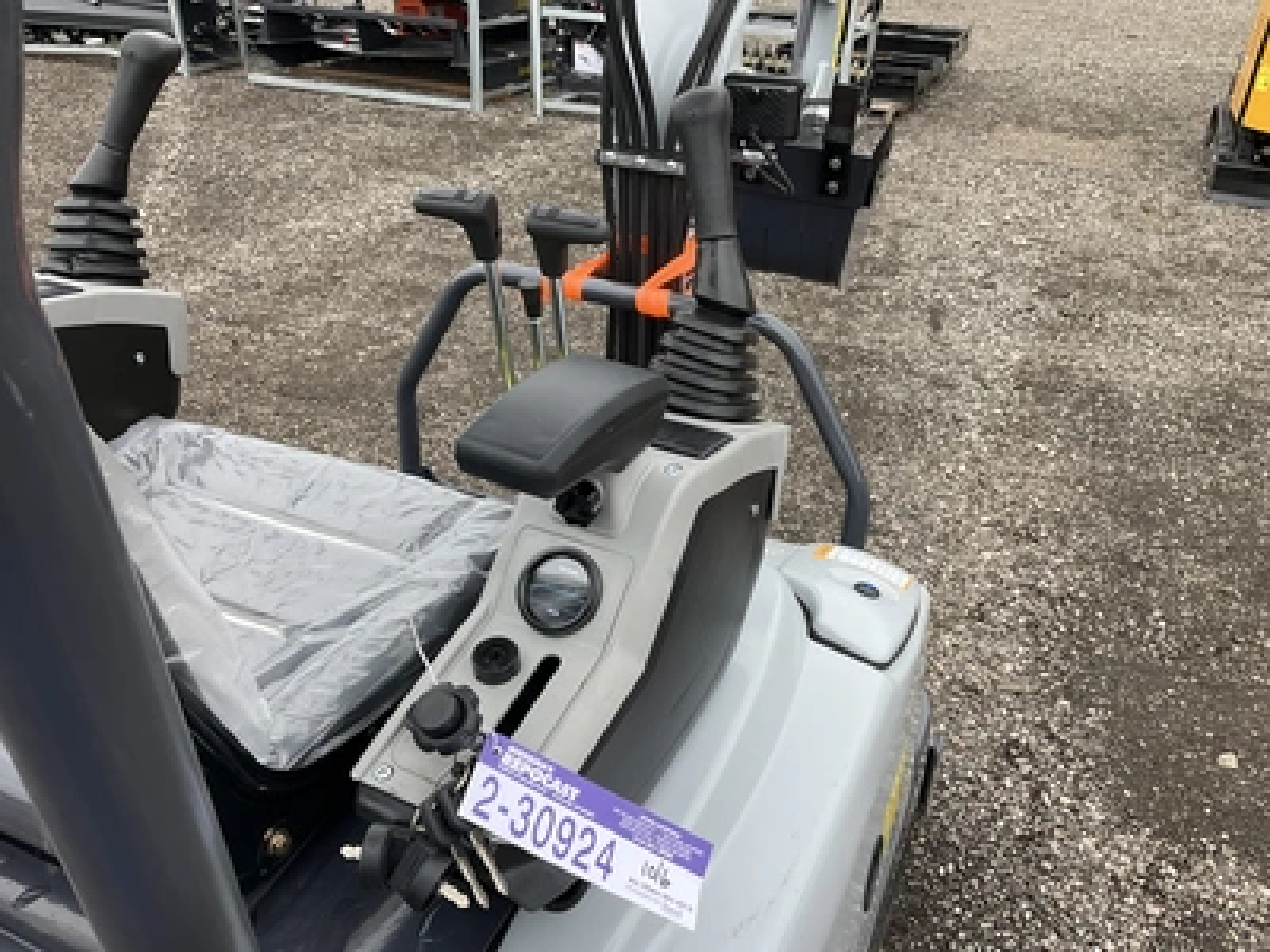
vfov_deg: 48.2
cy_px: 476
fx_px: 1064
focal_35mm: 29
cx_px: 635
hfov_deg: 61.7
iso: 25
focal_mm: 3
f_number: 1.8
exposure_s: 1/351
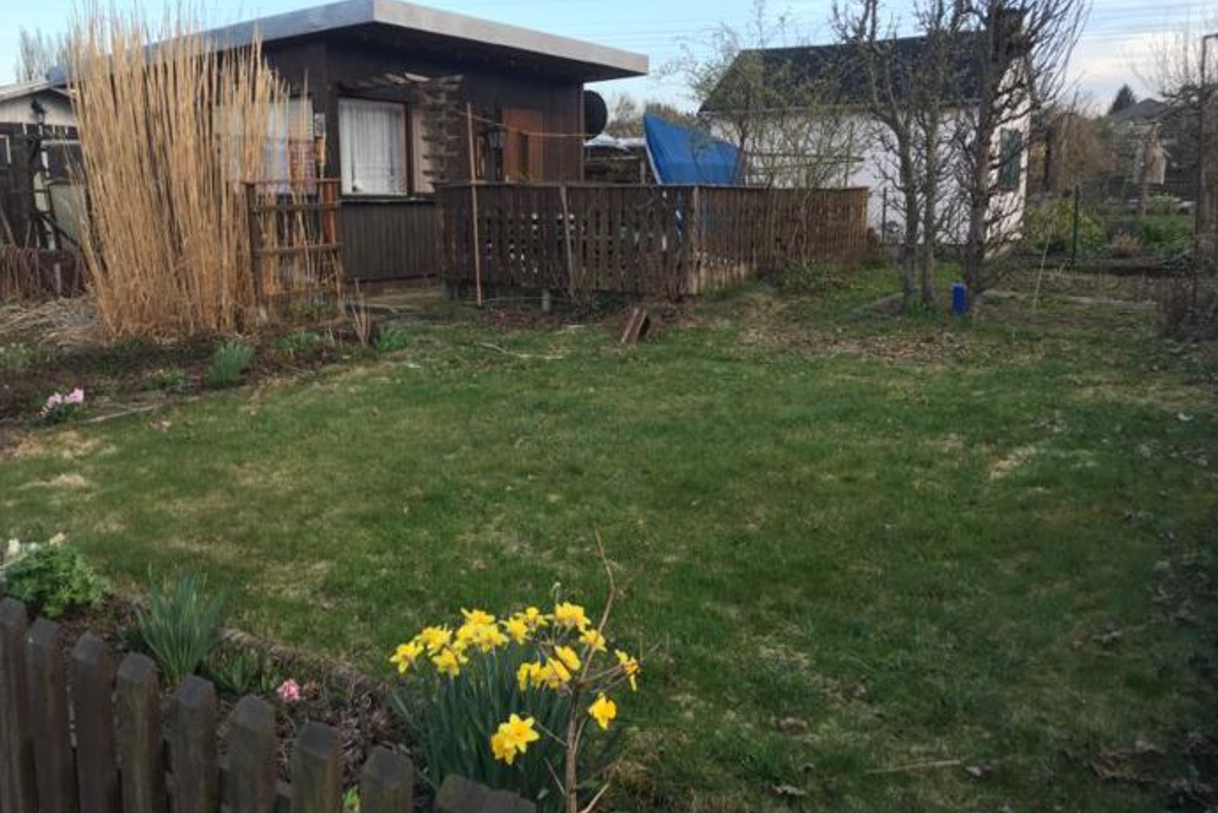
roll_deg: -0.4
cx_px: 595
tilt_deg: -8.3
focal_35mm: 31
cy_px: 376
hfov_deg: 60.3
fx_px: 1049
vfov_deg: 42.3
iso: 32
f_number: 2.2
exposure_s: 1/100
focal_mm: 4.15
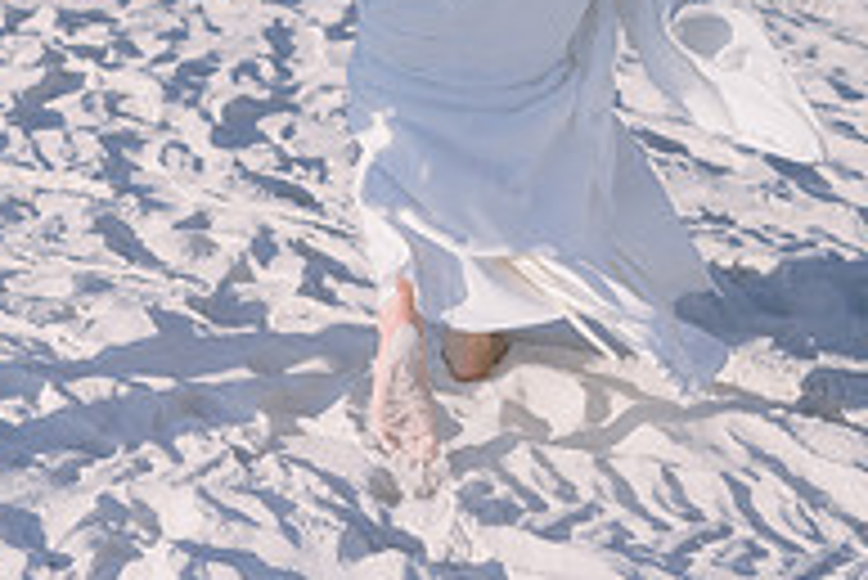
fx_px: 2533
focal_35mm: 105
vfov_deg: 13.0
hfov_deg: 17.7
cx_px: -382
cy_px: 160
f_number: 2.8
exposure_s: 1/5000
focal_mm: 35
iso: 200
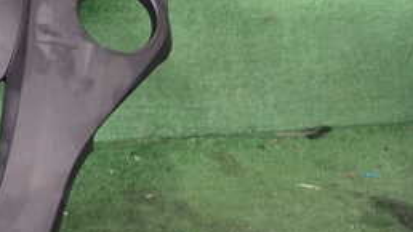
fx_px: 832
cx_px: -62
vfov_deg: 15.7
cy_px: 38
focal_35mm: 76
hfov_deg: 25.5
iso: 250
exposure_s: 1/30
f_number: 2.3
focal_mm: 5.4
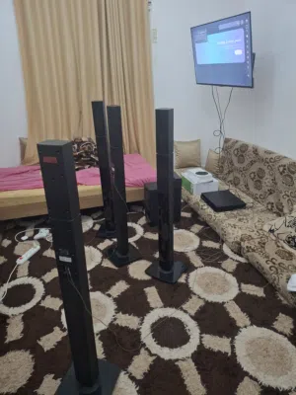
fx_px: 285
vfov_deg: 69.4
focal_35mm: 25
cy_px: 198
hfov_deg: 54.9
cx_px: 148
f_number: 1.8
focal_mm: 4.69
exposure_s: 1/33
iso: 320
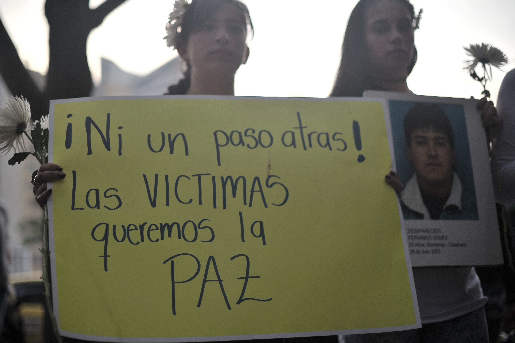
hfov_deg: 39.6
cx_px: 258
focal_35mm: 50
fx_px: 715
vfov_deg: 27.0
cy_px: 172
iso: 500
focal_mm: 50
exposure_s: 1/3200
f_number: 1.8
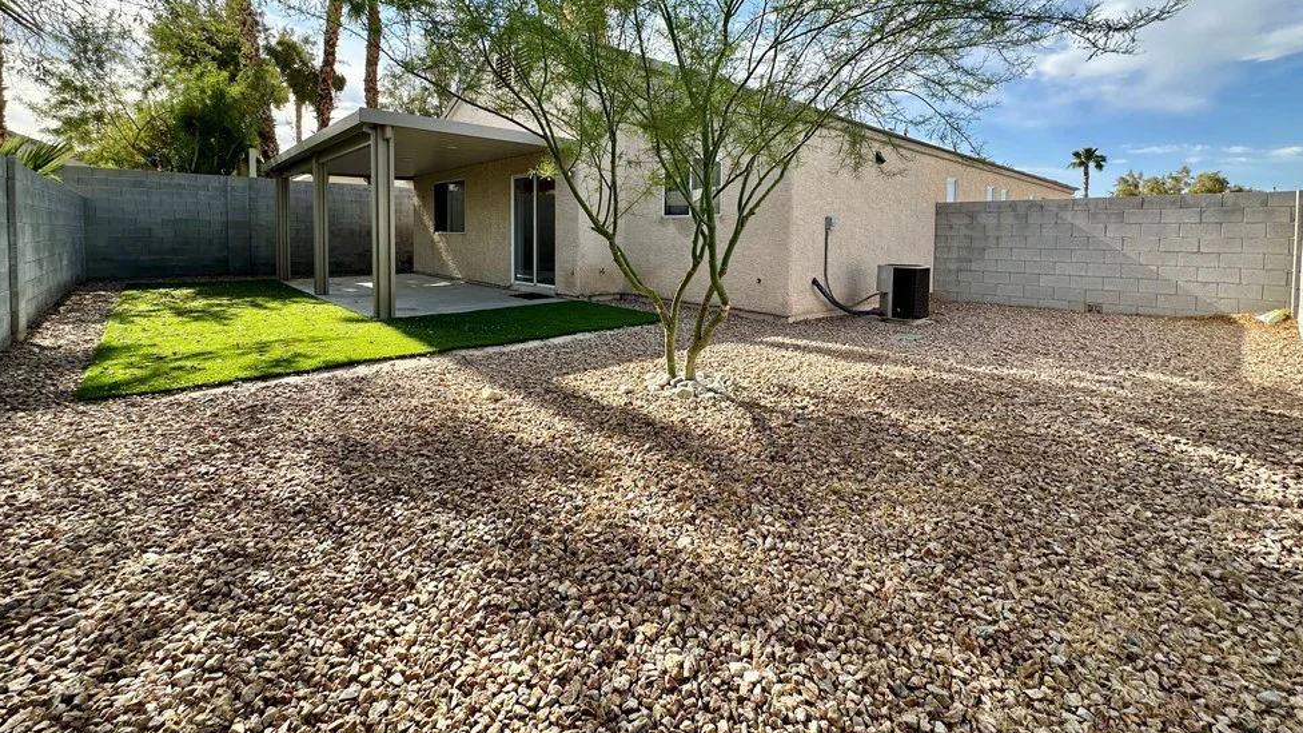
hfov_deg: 99.4
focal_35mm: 16
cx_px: 653
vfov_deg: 65.6
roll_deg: -0.6
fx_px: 553
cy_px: 255
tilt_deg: -1.1
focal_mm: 2.22
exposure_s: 1/711
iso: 40
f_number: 2.2
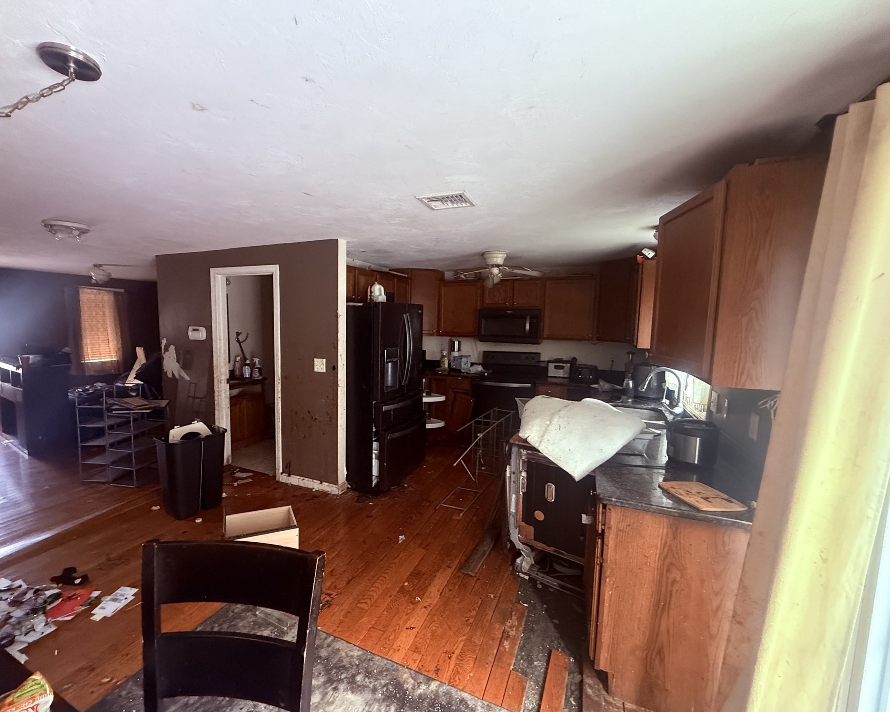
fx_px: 395
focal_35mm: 15
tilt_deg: -5.2
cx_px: 405
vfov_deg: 84.0
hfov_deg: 96.5
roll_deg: -1.3
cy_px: 361
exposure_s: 1/60
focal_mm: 2.22
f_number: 2.2
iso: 800
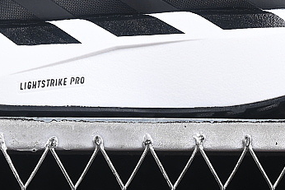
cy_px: -64
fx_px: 1853
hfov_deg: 8.8
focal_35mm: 234
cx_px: 72
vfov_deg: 5.8
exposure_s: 1/60
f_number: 6.3
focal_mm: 50
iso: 160
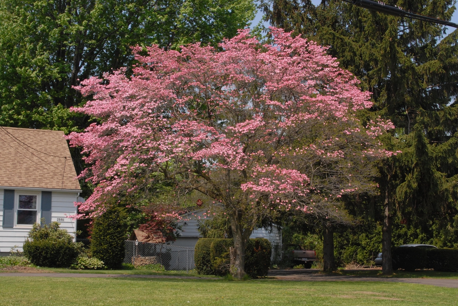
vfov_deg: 25.8
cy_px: 153
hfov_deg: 37.8
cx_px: 229
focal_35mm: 52
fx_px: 669
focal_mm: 35
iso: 400
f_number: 10
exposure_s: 1/350
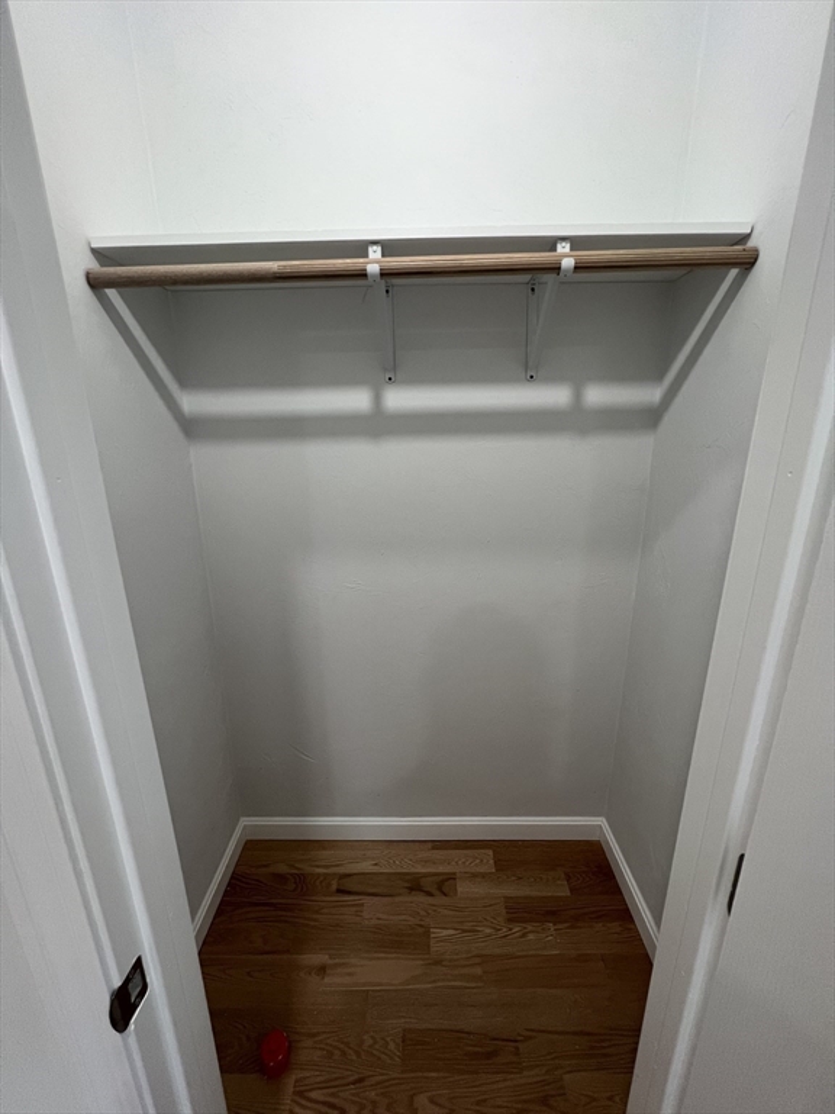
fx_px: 418
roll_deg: +0.6
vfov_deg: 106.2
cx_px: 418
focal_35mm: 13
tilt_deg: -16.4
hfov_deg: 89.9
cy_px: 557
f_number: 1.8
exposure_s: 1/120
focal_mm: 1.57
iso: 160
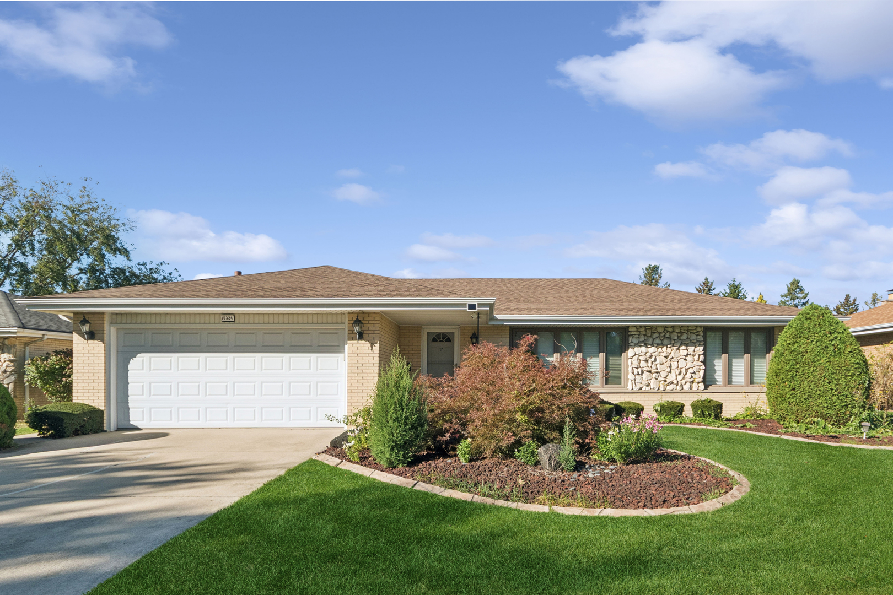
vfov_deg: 59.5
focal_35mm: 21
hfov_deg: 81.2
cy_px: 298
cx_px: 446
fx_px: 521
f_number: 8
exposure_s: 1/800
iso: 400
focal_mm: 14
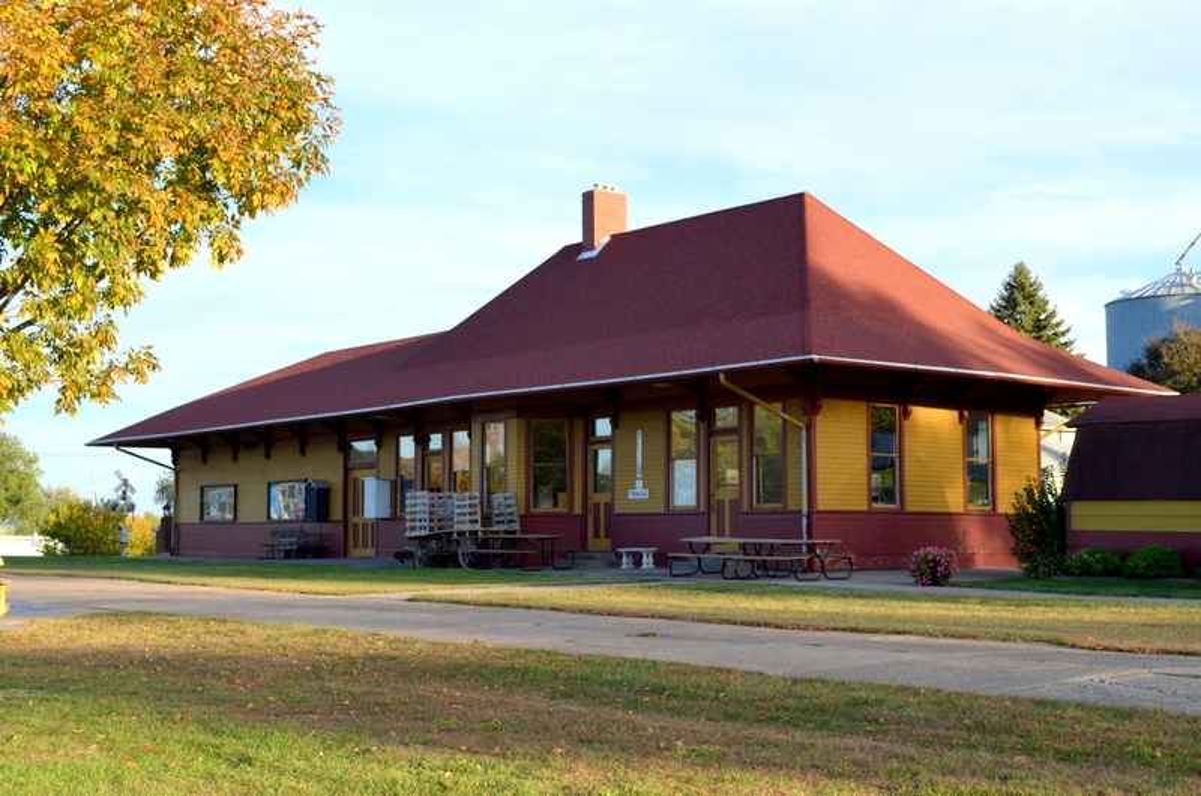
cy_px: 398
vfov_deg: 28.0
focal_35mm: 48
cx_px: 600
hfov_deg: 41.2
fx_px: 1598
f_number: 7.1
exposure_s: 1/320
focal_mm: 32
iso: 400
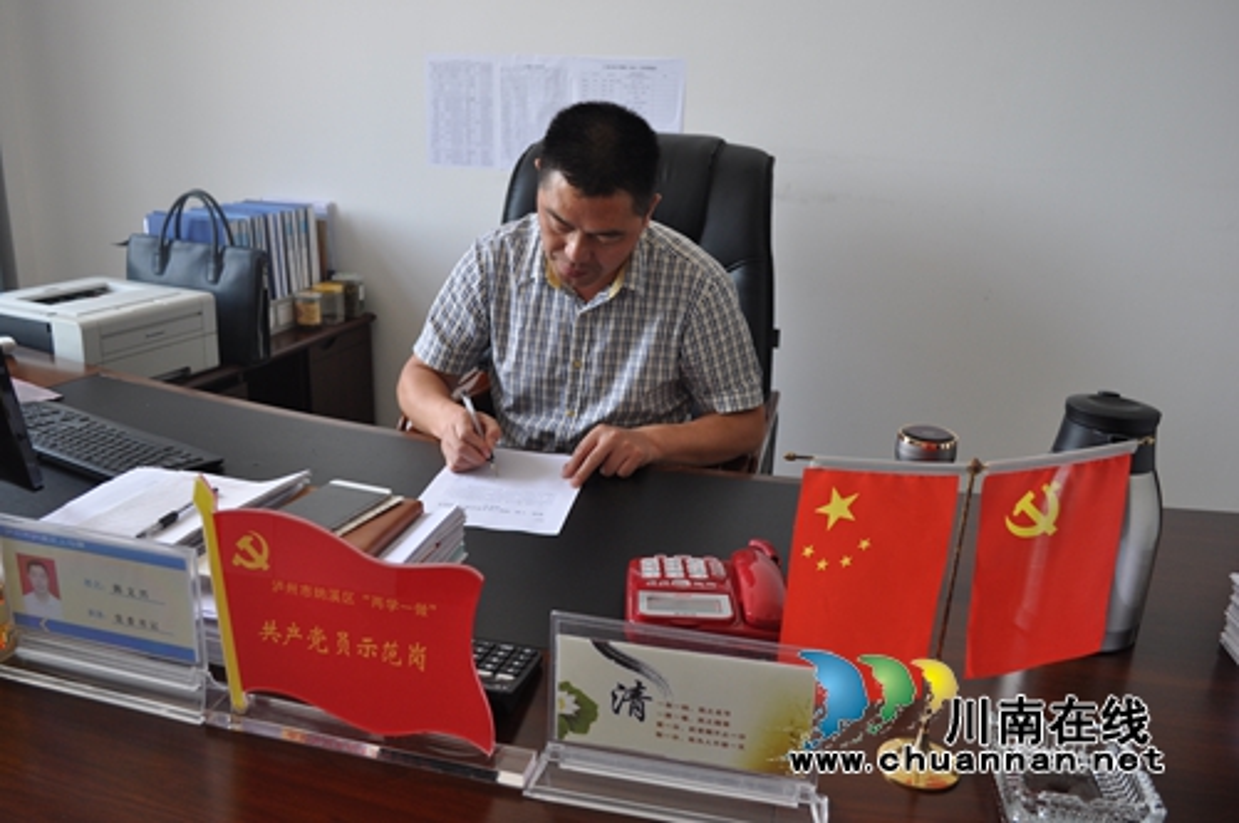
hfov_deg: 62.0
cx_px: 620
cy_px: 412
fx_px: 1031
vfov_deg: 43.5
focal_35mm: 30
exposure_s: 1/60
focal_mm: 20
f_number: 4
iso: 400
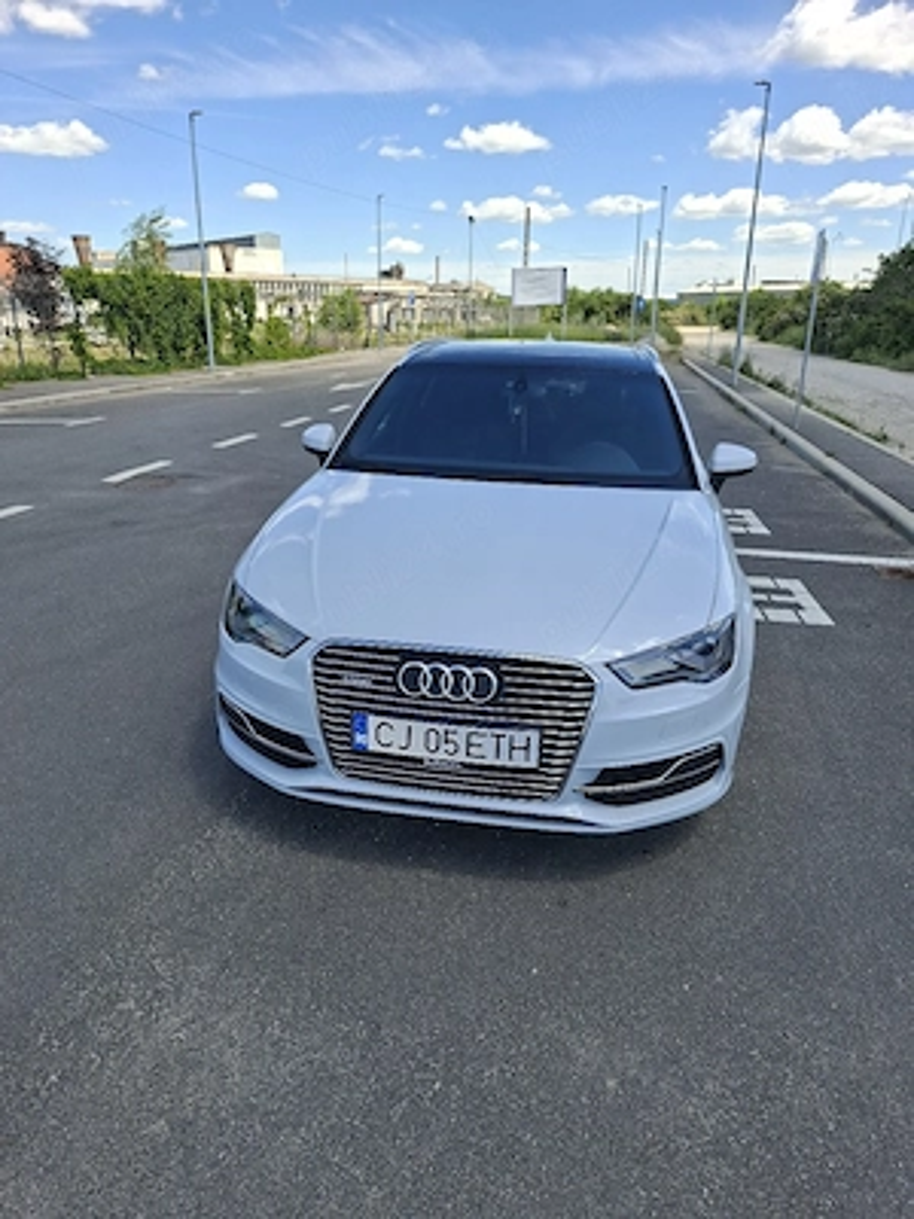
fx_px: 810
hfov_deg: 58.9
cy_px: 610
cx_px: 457
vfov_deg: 73.9
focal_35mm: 23
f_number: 1.8
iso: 50
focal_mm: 5.54
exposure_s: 1/1250
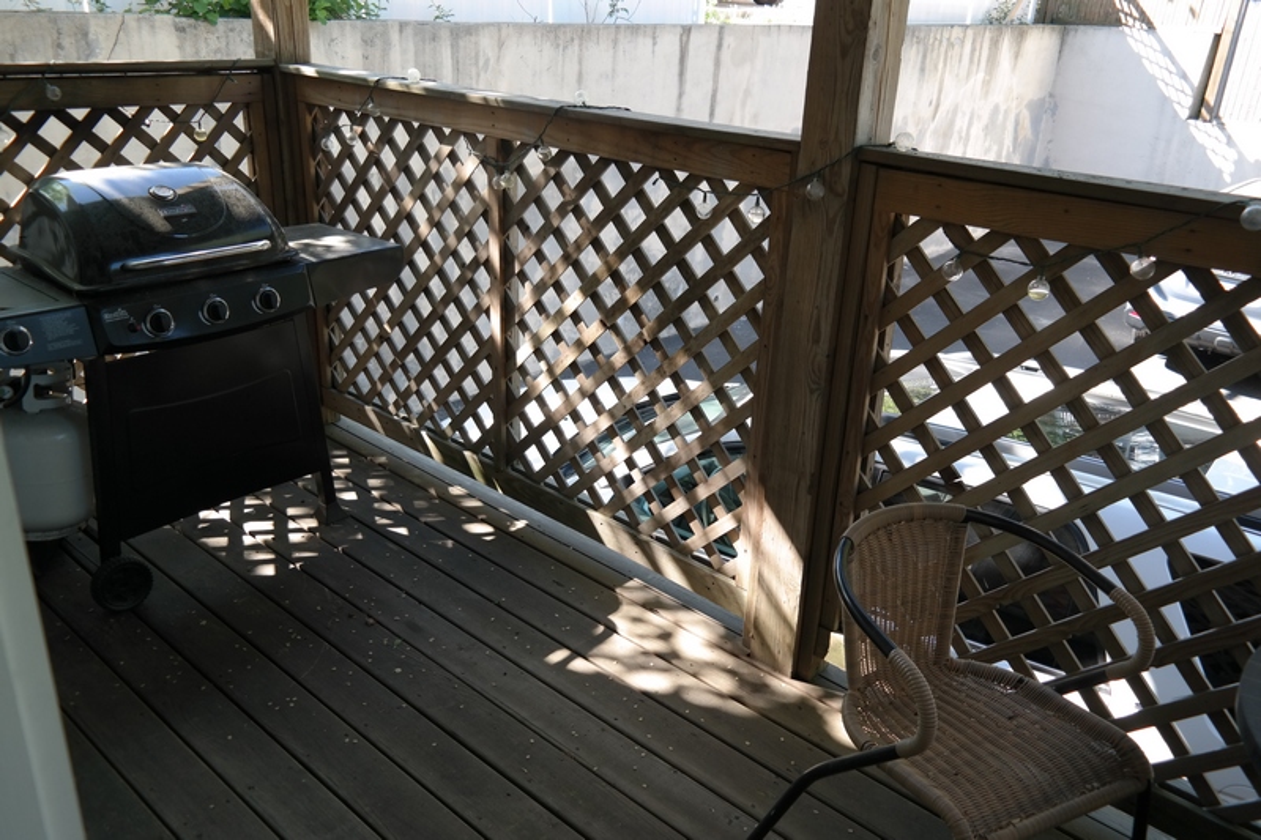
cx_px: 630
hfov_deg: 67.4
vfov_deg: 47.9
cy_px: 420
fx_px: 945
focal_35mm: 27
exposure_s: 1/80
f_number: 3.5
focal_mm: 18
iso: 100
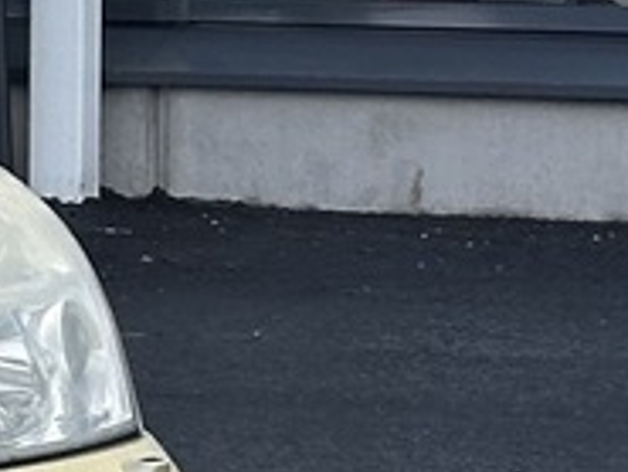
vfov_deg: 4.0
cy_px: -20
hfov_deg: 4.9
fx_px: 6771
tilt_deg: -1.6
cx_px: -1575
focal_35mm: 373
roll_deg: -0.3
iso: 64
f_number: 1.78
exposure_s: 1/1157
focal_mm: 6.86
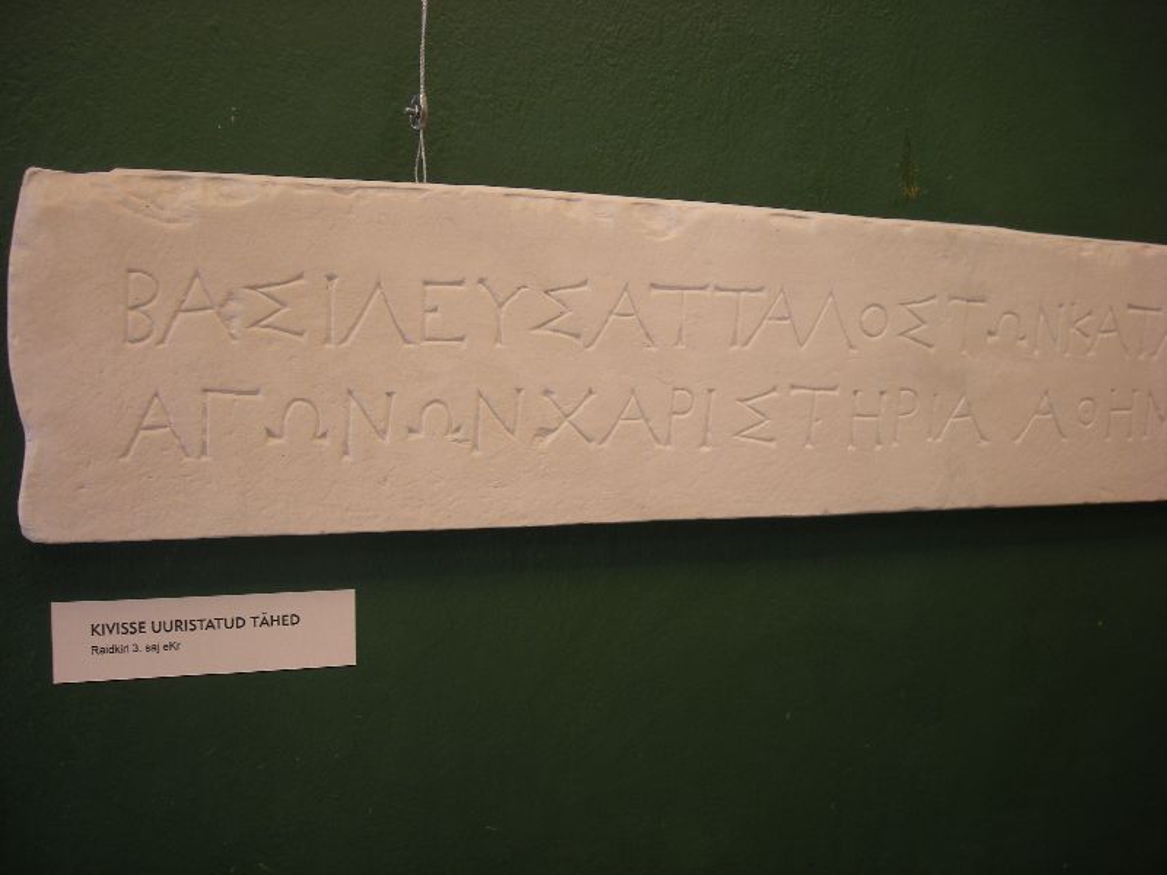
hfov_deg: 52.6
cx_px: 584
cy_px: 438
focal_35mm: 35
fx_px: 1180
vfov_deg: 40.7
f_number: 2.8
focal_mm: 5.7
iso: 64
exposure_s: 1/19.7
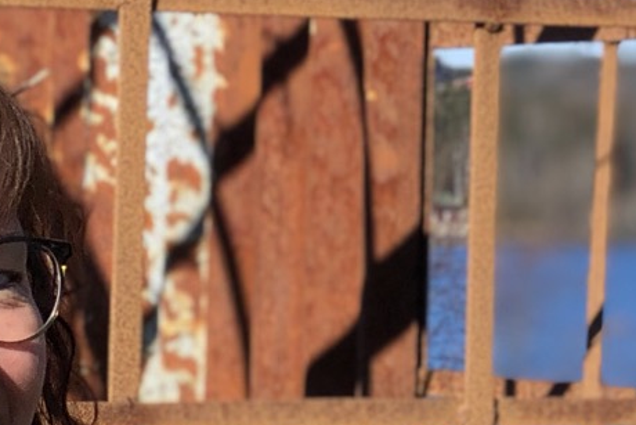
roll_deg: -1.2
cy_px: 1188
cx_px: 90
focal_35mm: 264
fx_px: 4665
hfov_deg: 7.8
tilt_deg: -12.1
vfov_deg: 5.0
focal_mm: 6.6
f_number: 2.8
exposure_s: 1/813
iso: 20
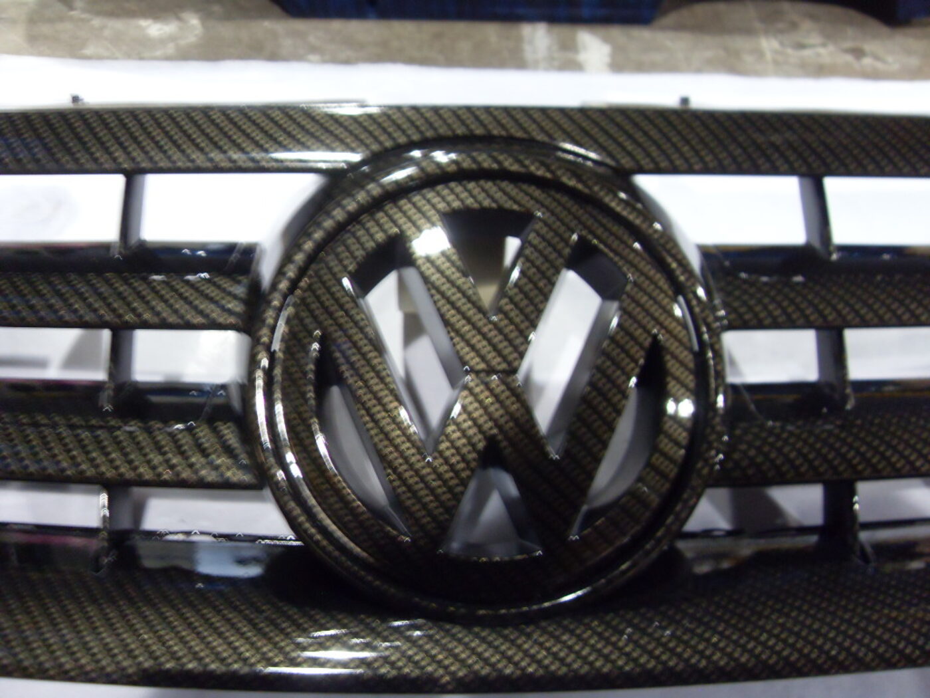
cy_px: 349
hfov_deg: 52.6
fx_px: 940
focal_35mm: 35
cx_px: 465
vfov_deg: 40.7
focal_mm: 6.3
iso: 200
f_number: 2.8
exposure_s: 1/15
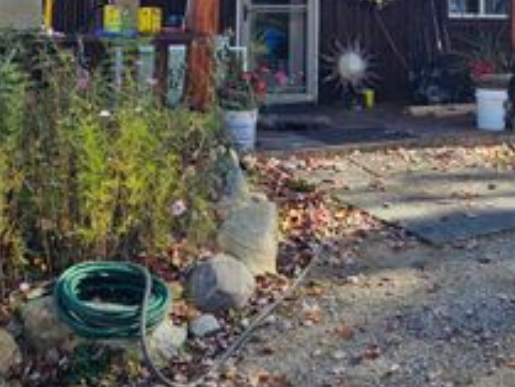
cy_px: -38
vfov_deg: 24.8
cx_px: 330
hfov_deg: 34.7
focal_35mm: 55
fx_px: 819
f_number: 1.7
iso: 10
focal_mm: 6.3
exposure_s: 1/209
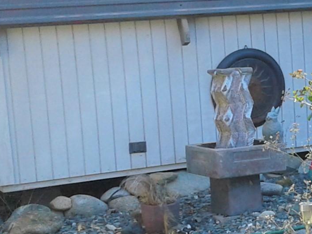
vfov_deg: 12.3
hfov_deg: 15.7
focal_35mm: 120
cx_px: 392
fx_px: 1082
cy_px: 141
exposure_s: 1/260
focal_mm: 3.3
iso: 50
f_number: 2.2
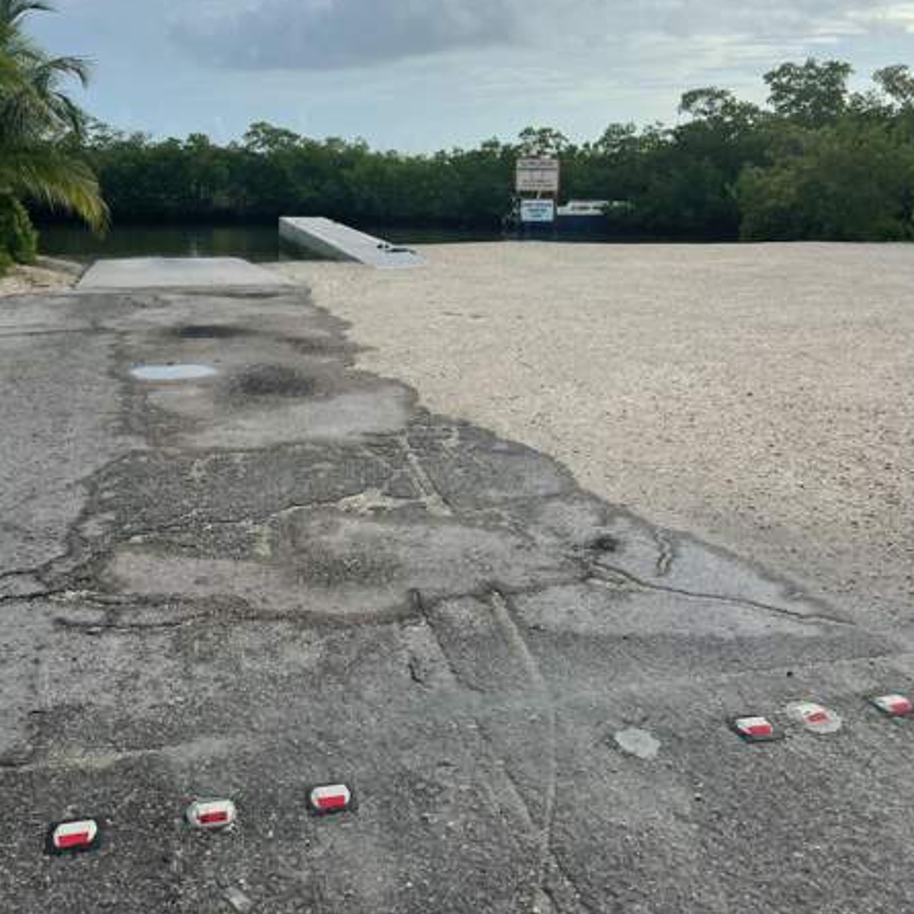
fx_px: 986
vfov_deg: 48.4
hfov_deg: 49.7
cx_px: 443
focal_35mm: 33
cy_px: 264
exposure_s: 1/2857
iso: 32
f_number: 1.6
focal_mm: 5.1
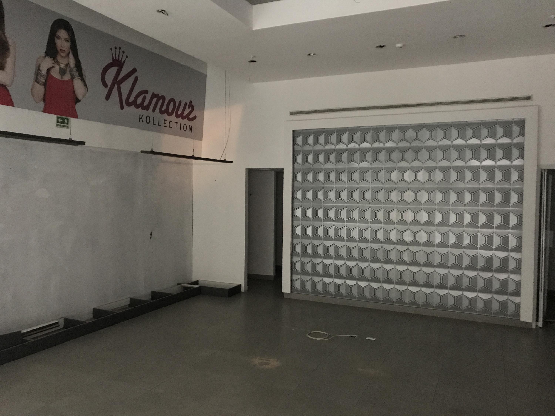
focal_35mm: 28
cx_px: 278
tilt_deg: -1.8
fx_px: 449
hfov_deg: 63.4
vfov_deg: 49.7
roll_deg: -1.4
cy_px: 208
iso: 160
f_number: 1.8
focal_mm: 3.99
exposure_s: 1/4
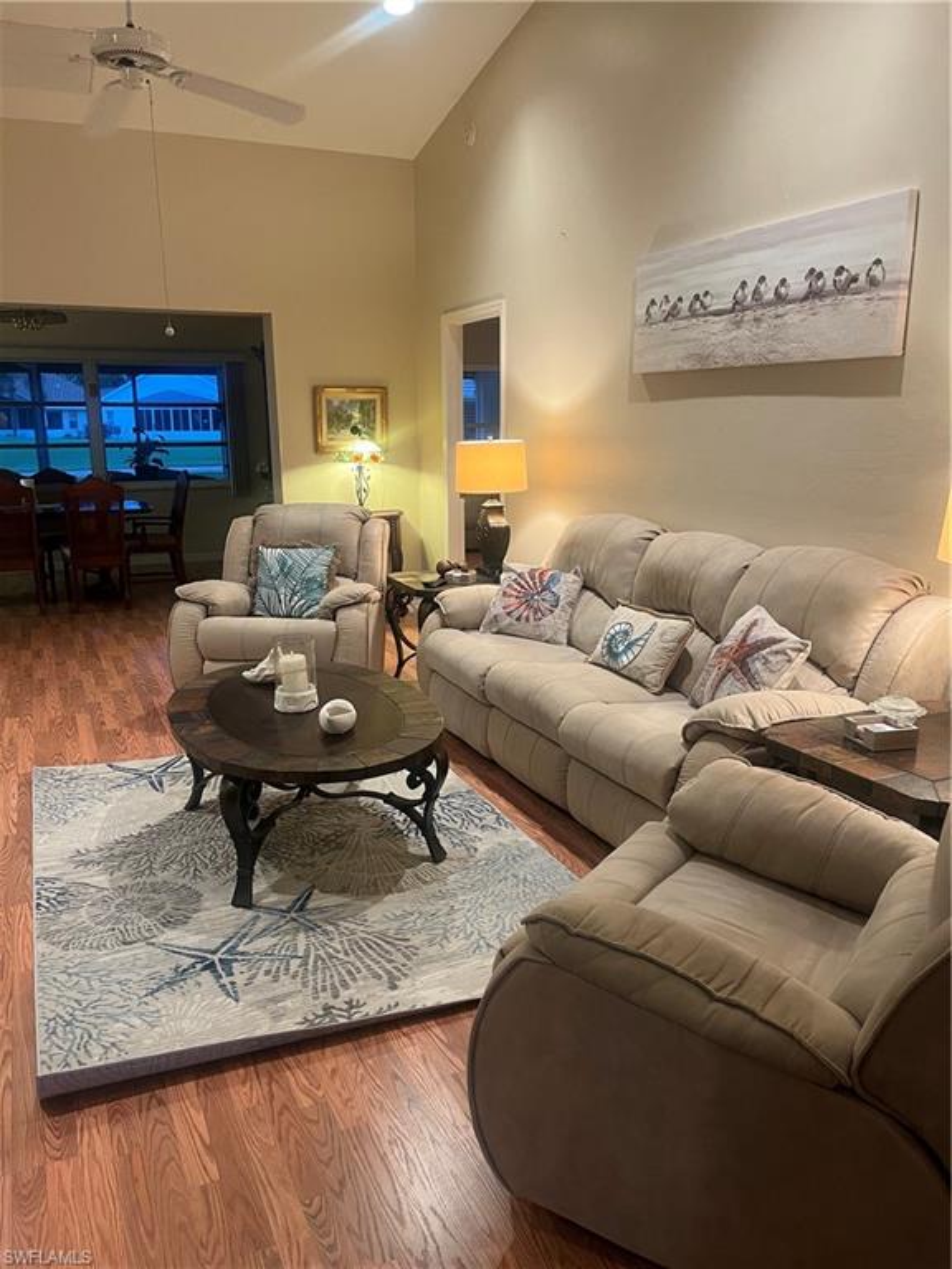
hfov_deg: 53.1
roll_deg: +0.6
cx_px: 476
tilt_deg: -12.0
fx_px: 953
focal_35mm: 26
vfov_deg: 67.3
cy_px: 634
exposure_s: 1/60
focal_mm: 5.1
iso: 250
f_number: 1.6
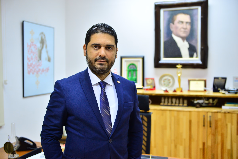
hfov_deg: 48.4
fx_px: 265
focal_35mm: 40
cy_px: 80
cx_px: 119
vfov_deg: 33.4
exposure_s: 1/100
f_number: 2.8
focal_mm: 40
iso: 1000
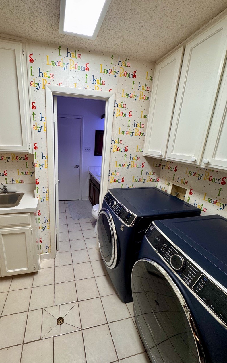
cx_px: 90
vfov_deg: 101.5
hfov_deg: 73.9
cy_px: 181
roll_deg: -1.6
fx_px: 149
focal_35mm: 15
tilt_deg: -15.9
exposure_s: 1/120
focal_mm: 2.22
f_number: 2.2
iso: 160
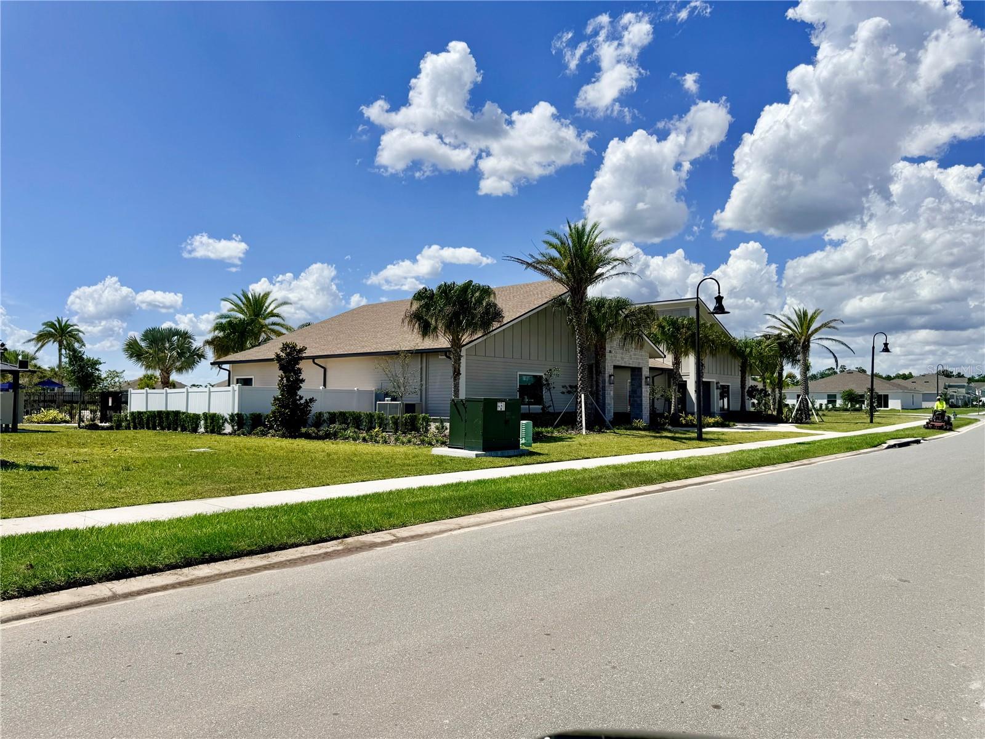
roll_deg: -0.2
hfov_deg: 71.6
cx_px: 492
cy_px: 370
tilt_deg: +2.4
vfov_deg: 56.8
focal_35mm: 24
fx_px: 683
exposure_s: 1/9091
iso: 80
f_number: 1.78
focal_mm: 6.76
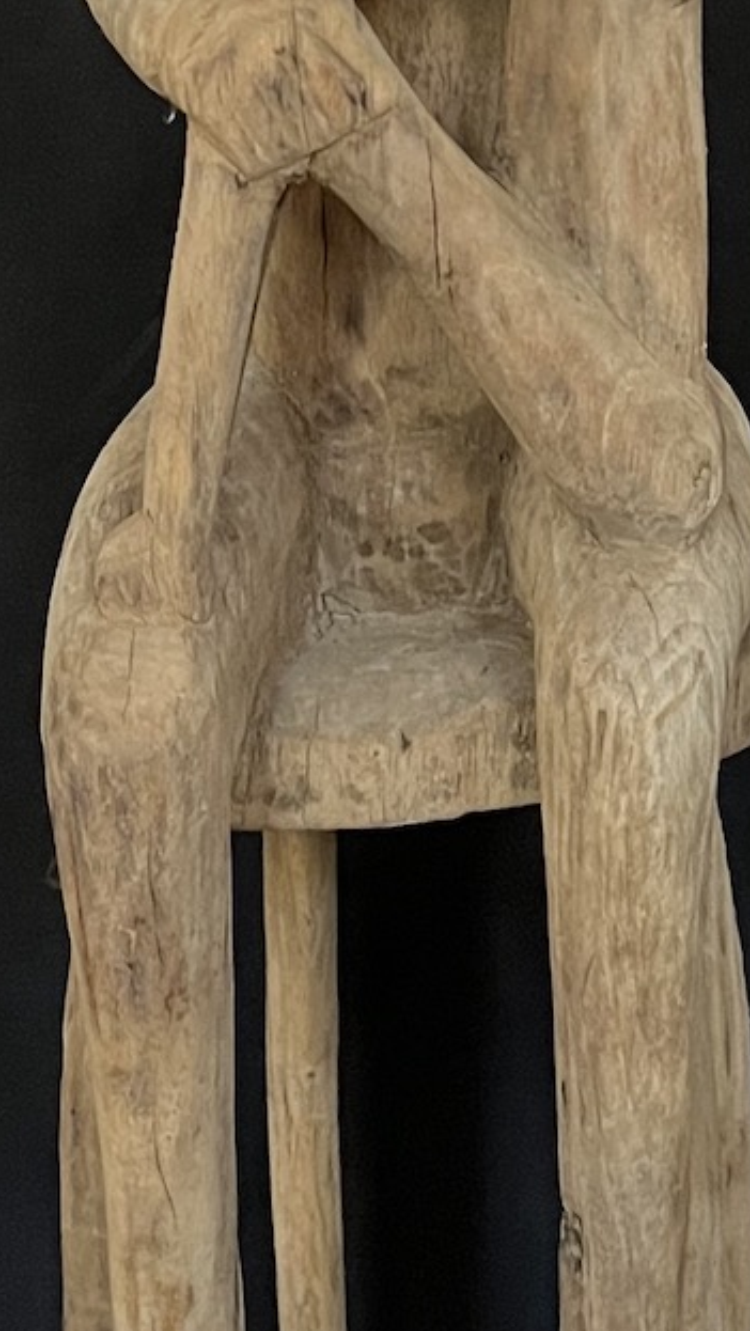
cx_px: 382
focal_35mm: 100
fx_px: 3531
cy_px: -115
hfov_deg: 12.1
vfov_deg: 20.4
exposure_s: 1/30
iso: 640
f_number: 1.6
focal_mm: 5.1
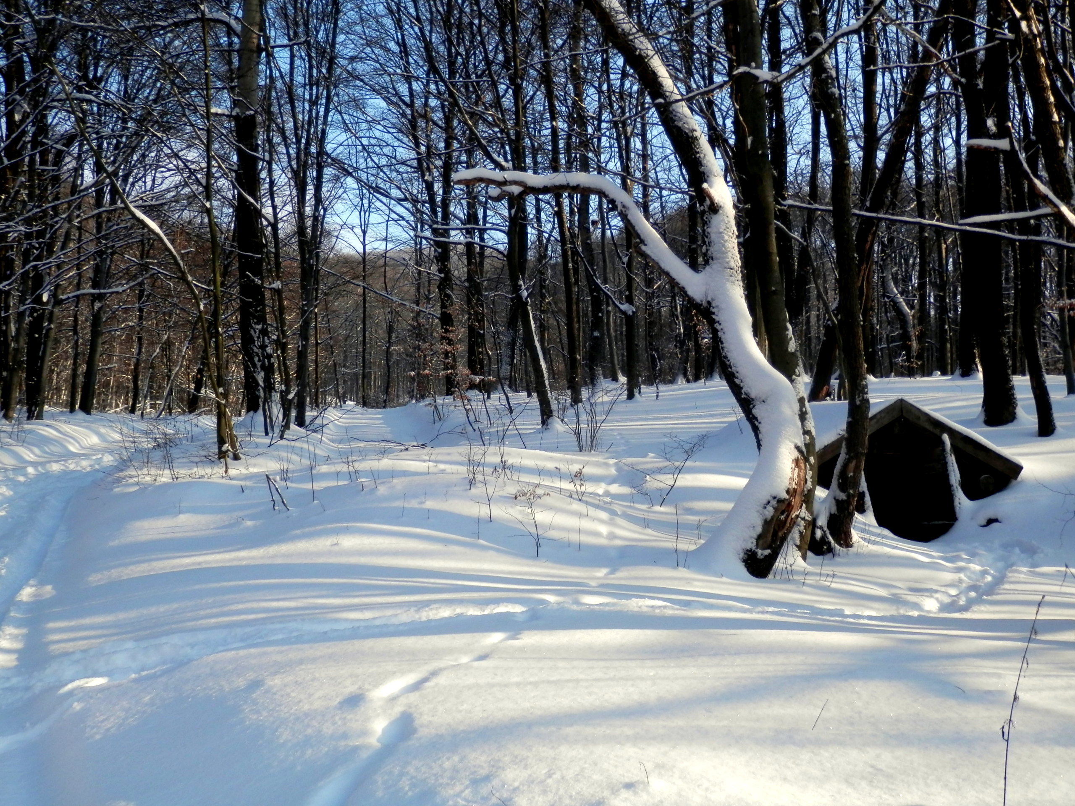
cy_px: 403
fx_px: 1025
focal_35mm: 33
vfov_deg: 42.9
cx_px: 538
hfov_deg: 55.4
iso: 80
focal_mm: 6
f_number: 3.4
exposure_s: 1/400
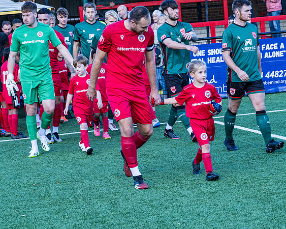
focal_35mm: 118
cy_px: 114
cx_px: 133
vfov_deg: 13.0
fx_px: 1001
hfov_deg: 16.3
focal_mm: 70
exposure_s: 1/320
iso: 200
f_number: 5
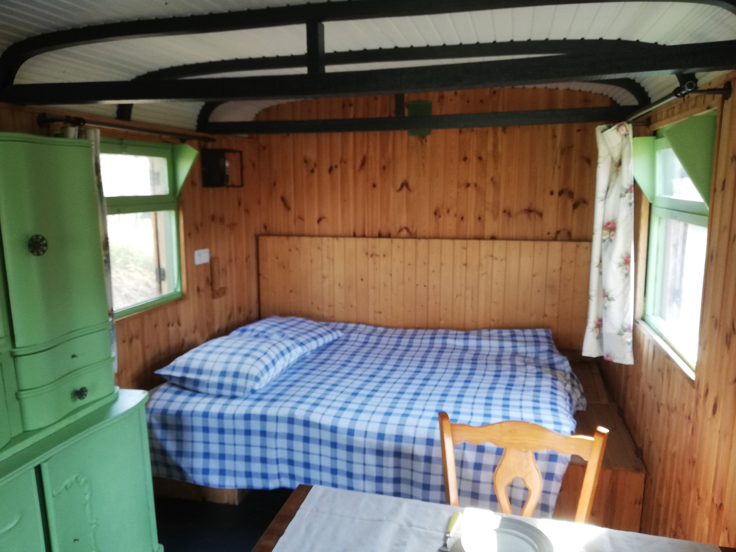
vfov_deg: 53.1
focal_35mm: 26
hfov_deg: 67.3
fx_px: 553
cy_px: 276
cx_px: 368
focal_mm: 3.81
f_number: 2.2
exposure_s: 1/50
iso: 125
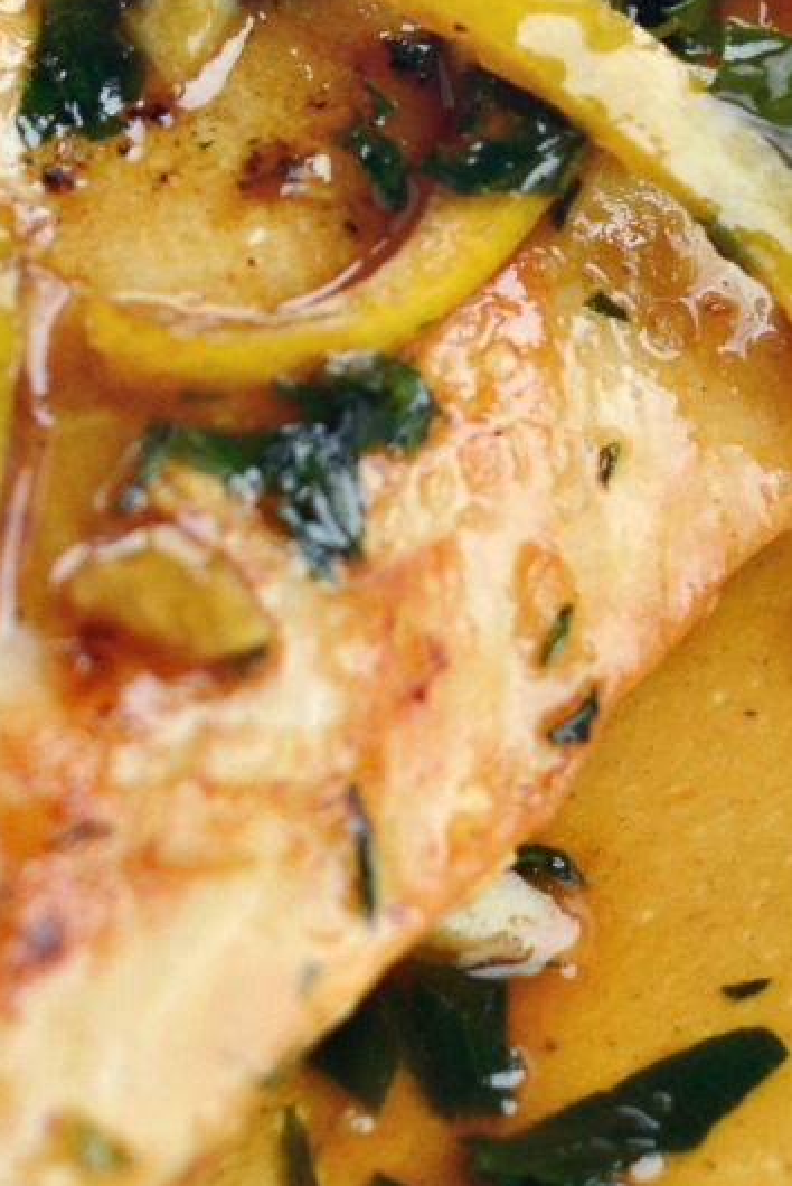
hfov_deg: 4.4
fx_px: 10315
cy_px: -112
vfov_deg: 6.5
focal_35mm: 313
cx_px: 534
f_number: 3.2
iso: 560
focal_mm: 50
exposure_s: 1/500
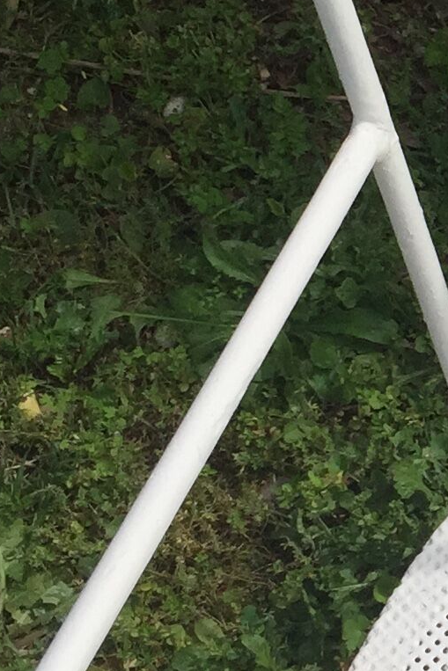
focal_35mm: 129
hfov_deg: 9.9
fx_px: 2407
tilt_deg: -60.2
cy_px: 310
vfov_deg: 15.9
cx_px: 896
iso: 32
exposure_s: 1/4405
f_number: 2.2
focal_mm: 4.15
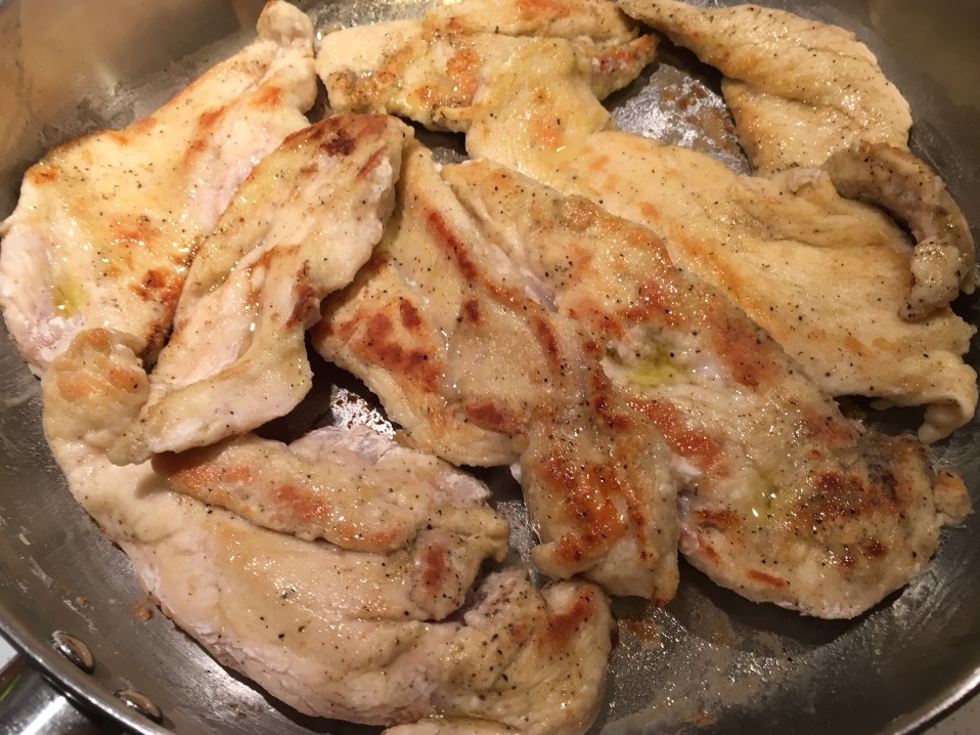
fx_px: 877
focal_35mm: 31
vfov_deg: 45.4
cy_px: 363
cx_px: 482
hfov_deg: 58.4
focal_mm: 4.15
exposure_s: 1/33
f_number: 2.2
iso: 64
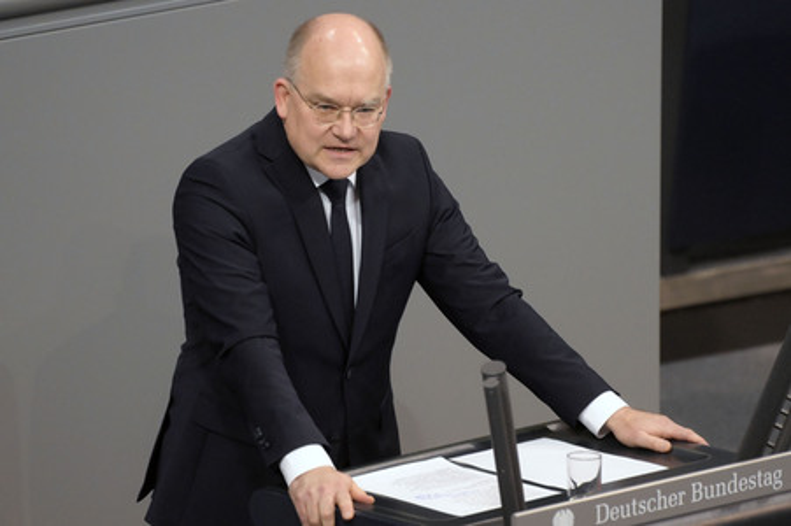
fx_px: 9002
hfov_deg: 5.0
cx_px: 396
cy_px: 263
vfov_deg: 3.3
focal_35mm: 410
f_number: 5.6
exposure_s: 1/400
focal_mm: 410
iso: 12800
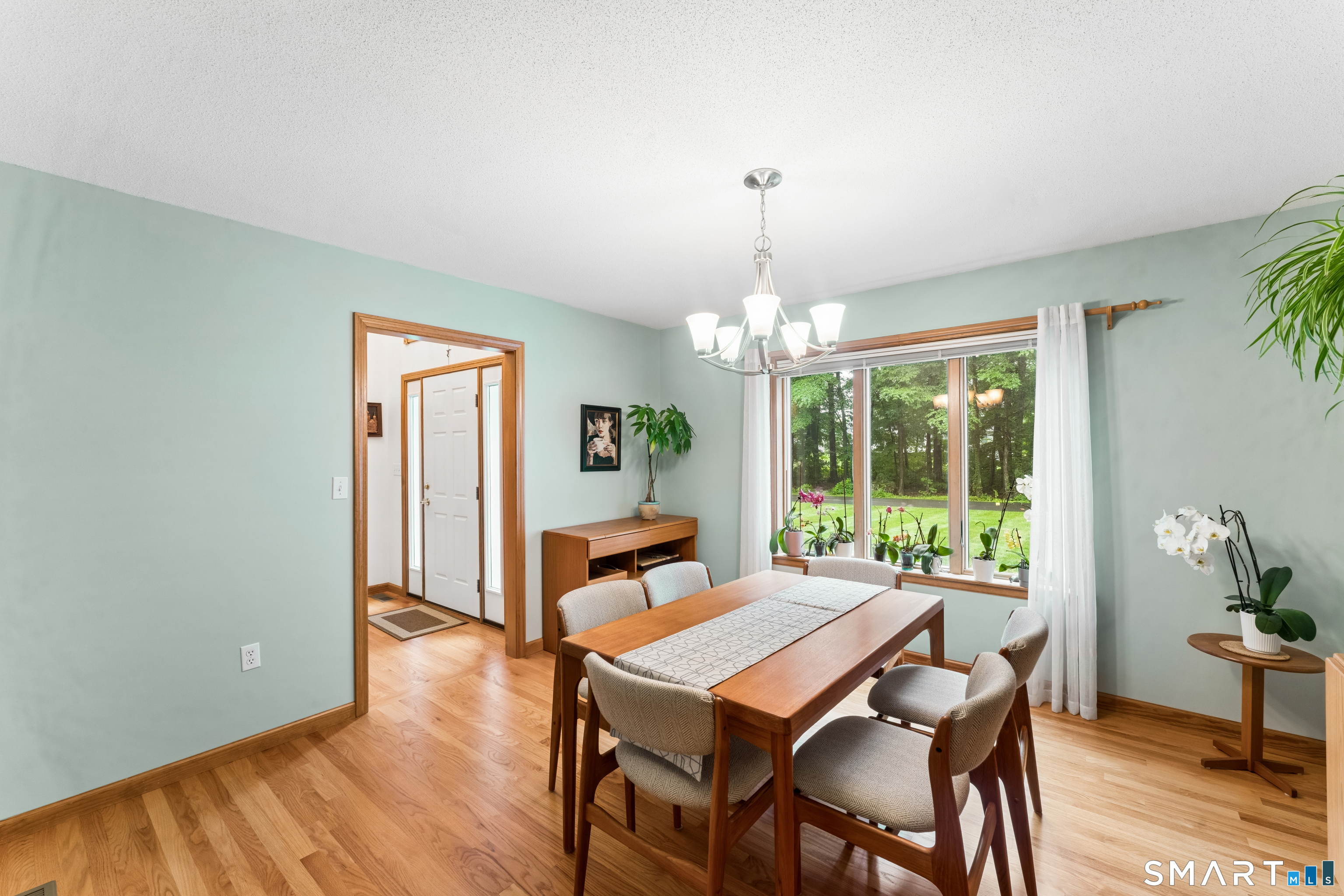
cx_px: 672
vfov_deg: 81.2
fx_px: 523
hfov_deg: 104.3
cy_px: 448
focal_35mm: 14
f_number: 13
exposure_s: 1/3.33
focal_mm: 14
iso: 400
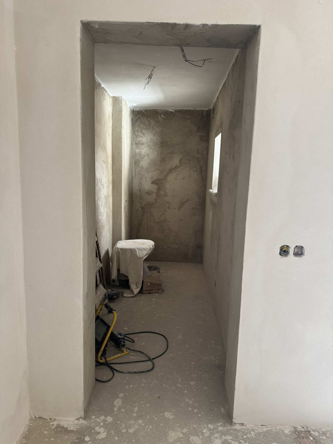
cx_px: 166
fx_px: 308
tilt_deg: -9.0
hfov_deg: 56.8
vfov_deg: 71.6
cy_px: 222
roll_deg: -2.3
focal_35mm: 24
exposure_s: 1/63
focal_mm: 6.76
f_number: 1.78
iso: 200
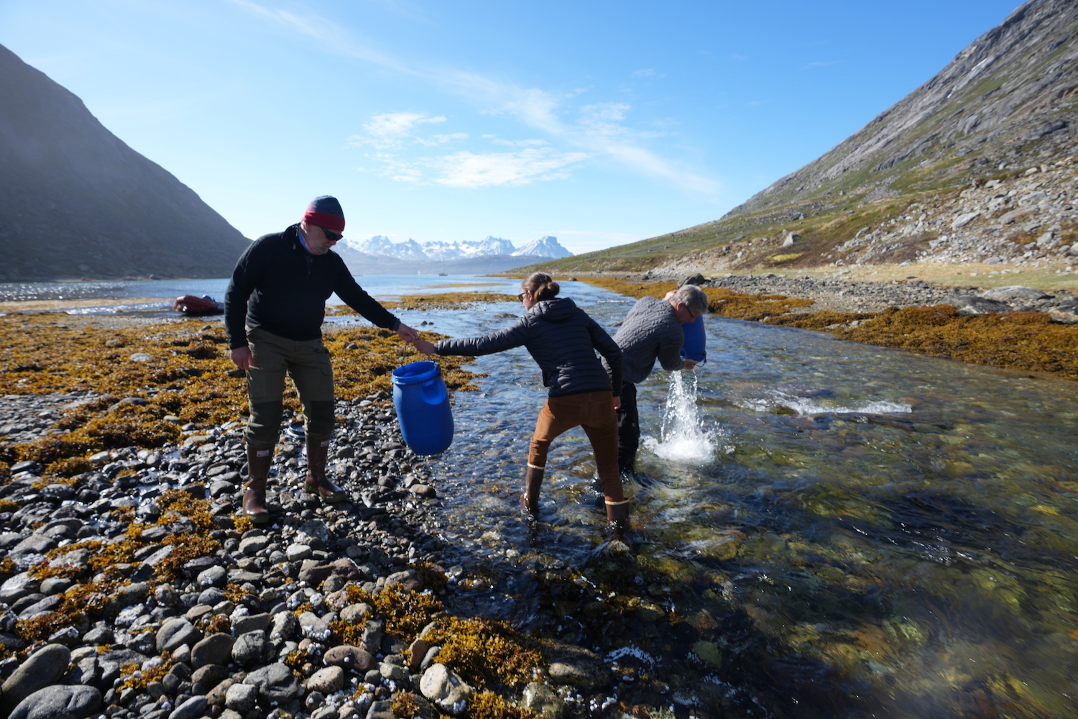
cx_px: 539
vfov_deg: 73.7
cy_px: 360
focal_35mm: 16
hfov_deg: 96.7
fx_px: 479
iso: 100
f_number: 8
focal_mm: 16
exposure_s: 1/160
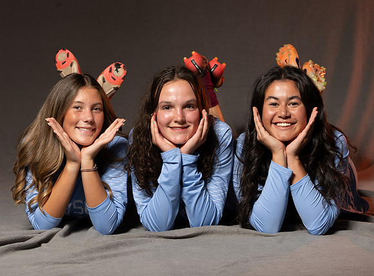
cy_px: 143
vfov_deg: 12.8
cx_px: 175
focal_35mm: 115
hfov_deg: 17.3
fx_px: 1232
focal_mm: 70
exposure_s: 1/200
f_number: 10
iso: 80
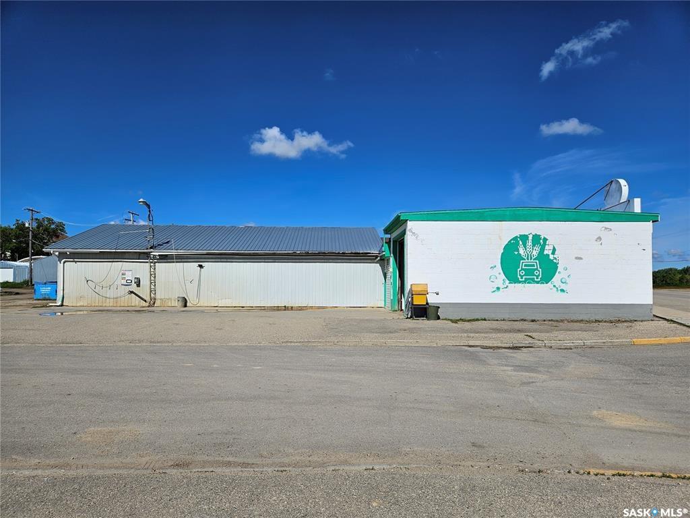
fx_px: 458
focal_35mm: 23
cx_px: 345
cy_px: 259
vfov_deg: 58.9
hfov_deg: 73.9
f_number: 1.8
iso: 25
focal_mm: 5.4
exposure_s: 1/4913
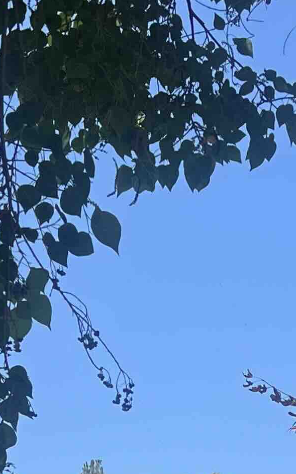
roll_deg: +0.1
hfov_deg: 11.0
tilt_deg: +4.4
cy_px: 746
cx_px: 264
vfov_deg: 16.0
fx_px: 1523
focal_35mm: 118
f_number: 1.5
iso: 50
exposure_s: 1/2123
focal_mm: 5.7
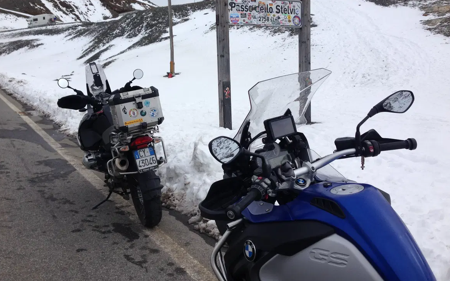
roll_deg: +0.8
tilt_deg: -5.6
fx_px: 442
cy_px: 128
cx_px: 223
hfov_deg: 54.0
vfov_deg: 35.3
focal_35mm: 36
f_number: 2.4
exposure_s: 1/1869
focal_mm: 4.12
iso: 50
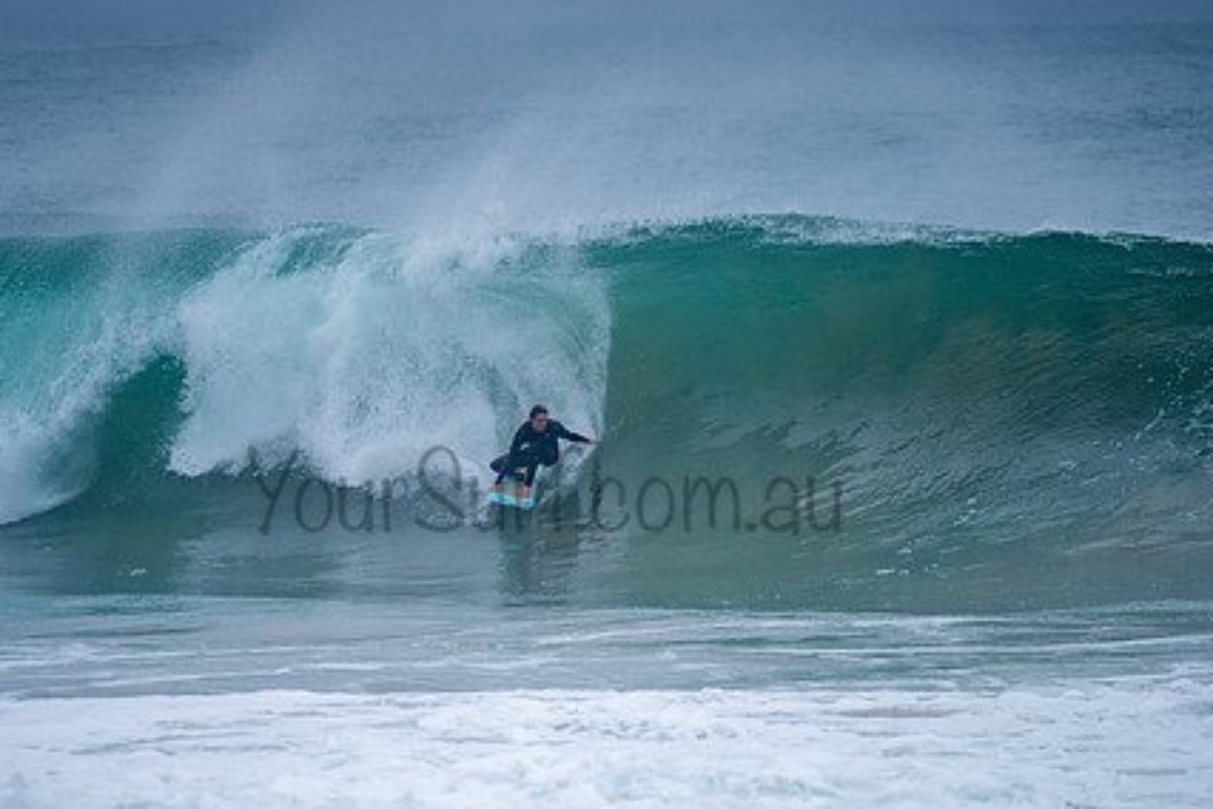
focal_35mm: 681
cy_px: 466
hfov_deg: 3.0
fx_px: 22944
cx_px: 541
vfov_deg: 2.0
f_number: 5.6
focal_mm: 500
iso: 220
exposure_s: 1/1000
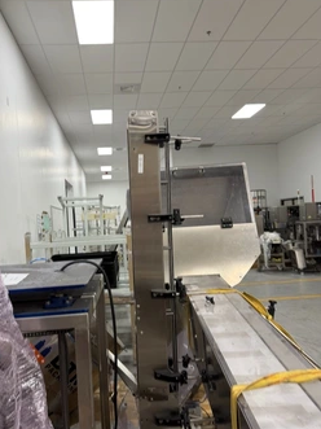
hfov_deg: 48.1
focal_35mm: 29
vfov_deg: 61.6
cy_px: 229
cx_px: 138
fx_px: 359
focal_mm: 6.76
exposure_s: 1/82
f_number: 1.78
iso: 200
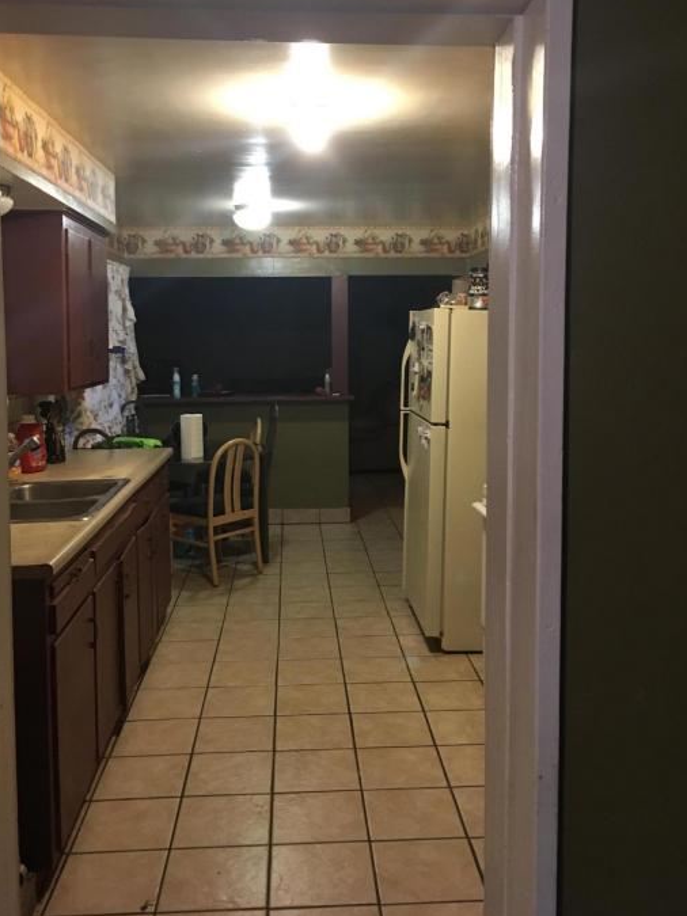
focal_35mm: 33
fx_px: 874
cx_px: 344
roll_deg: +0.2
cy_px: 400
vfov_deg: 55.2
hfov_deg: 42.9
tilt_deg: -3.4
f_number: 2.2
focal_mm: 4.15
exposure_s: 1/17
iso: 200
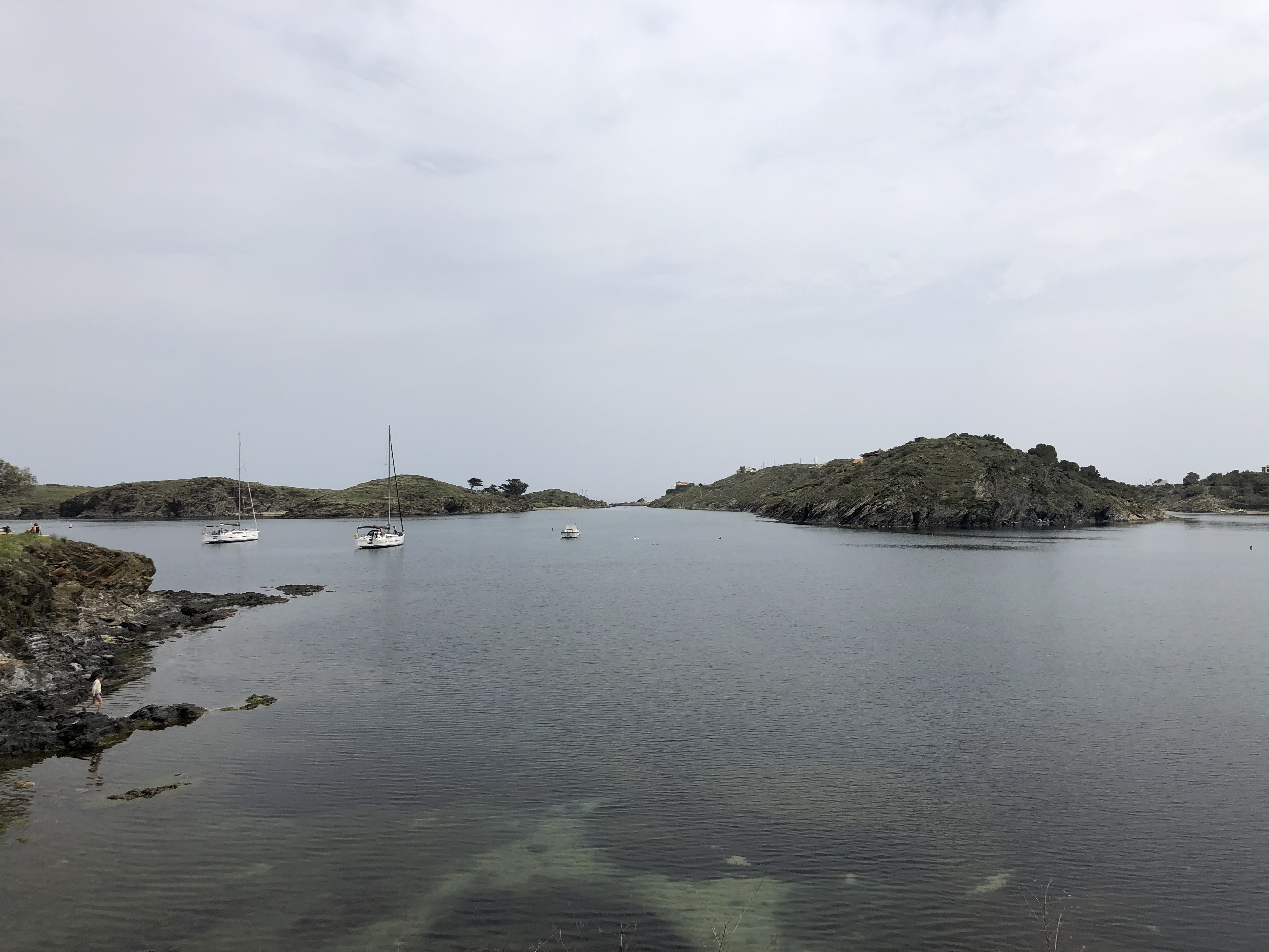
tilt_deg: +2.6
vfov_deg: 49.7
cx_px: 634
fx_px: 1026
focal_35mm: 28
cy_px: 476
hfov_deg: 63.4
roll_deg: +0.8
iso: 20
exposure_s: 1/4000
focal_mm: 4
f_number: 1.8
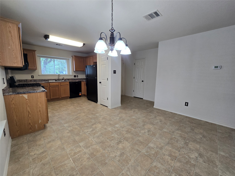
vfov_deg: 89.9
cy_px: 88
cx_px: 118
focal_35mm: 13
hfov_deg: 106.2
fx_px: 88
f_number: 2.2
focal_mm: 2.2
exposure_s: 1/60
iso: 80
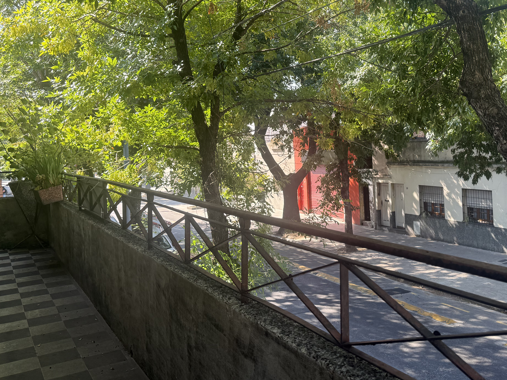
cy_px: 155
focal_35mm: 37
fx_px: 542
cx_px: 322
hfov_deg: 49.6
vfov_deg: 38.5
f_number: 1.78
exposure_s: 1/363
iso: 100
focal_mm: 6.76
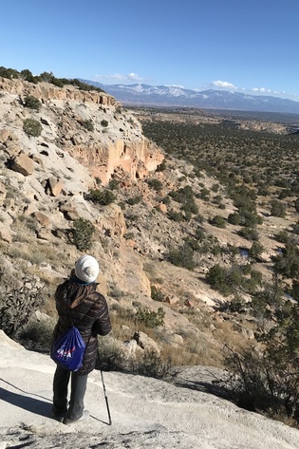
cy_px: 215
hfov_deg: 41.1
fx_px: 399
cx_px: 152
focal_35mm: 32
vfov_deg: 58.7
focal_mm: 3.99
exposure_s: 1/2660
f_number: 1.8
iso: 20
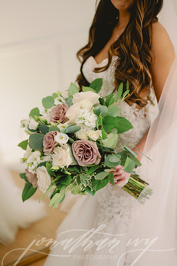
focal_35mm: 50
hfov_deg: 26.9
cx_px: 88
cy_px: 133
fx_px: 370
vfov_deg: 39.6
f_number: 2
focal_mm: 50
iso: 320
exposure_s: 1/200
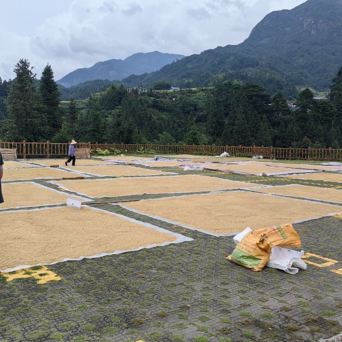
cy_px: 168
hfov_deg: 47.1
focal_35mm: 35
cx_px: 153
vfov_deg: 47.2
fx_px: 391
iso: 50
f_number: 2
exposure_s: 1/2976
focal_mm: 5.75
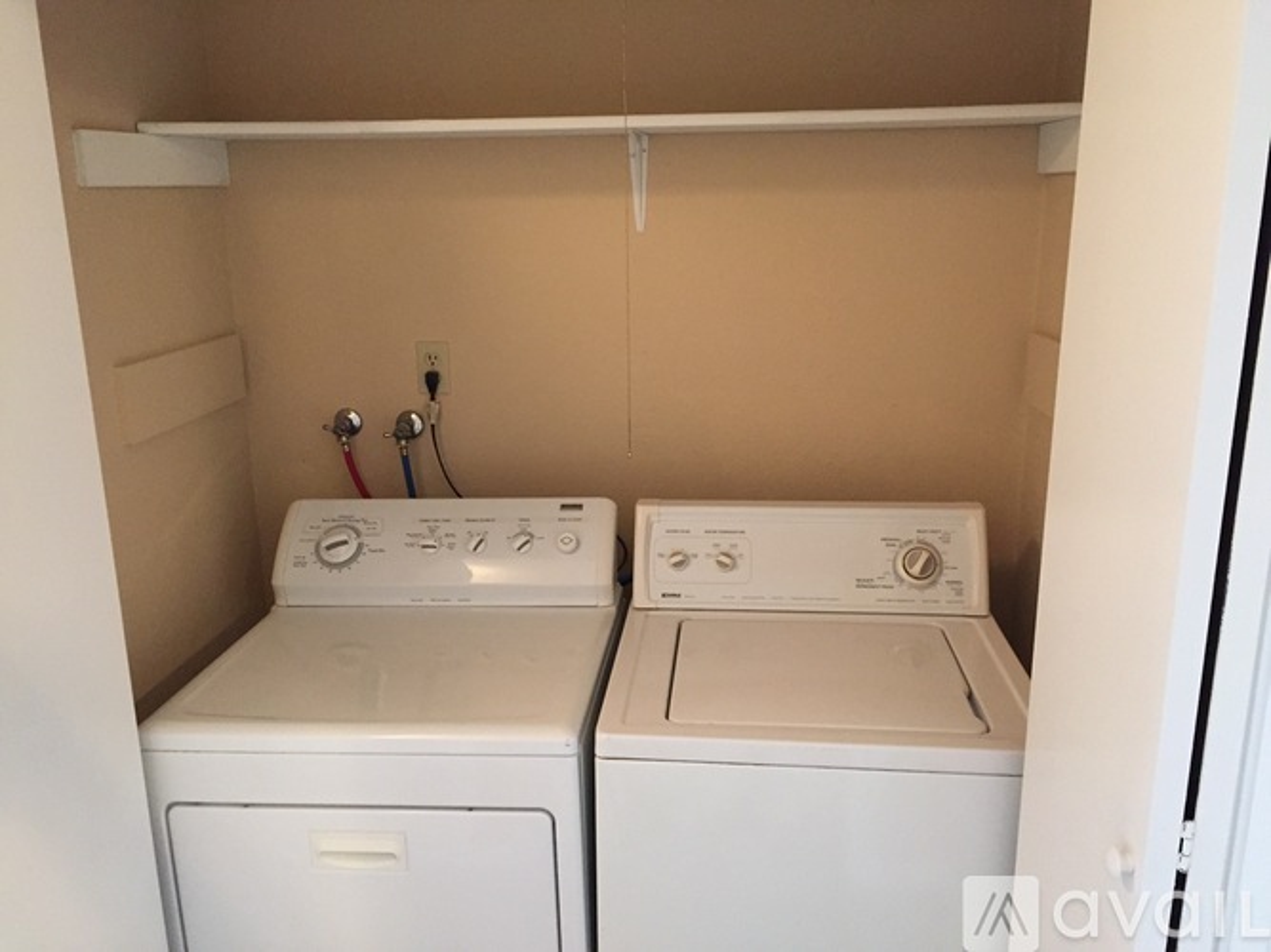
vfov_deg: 48.2
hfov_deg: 61.7
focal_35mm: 29
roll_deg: +0.5
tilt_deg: -13.9
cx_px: 636
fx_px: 1065
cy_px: 476
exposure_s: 1/30
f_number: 2.2
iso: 250
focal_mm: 4.15
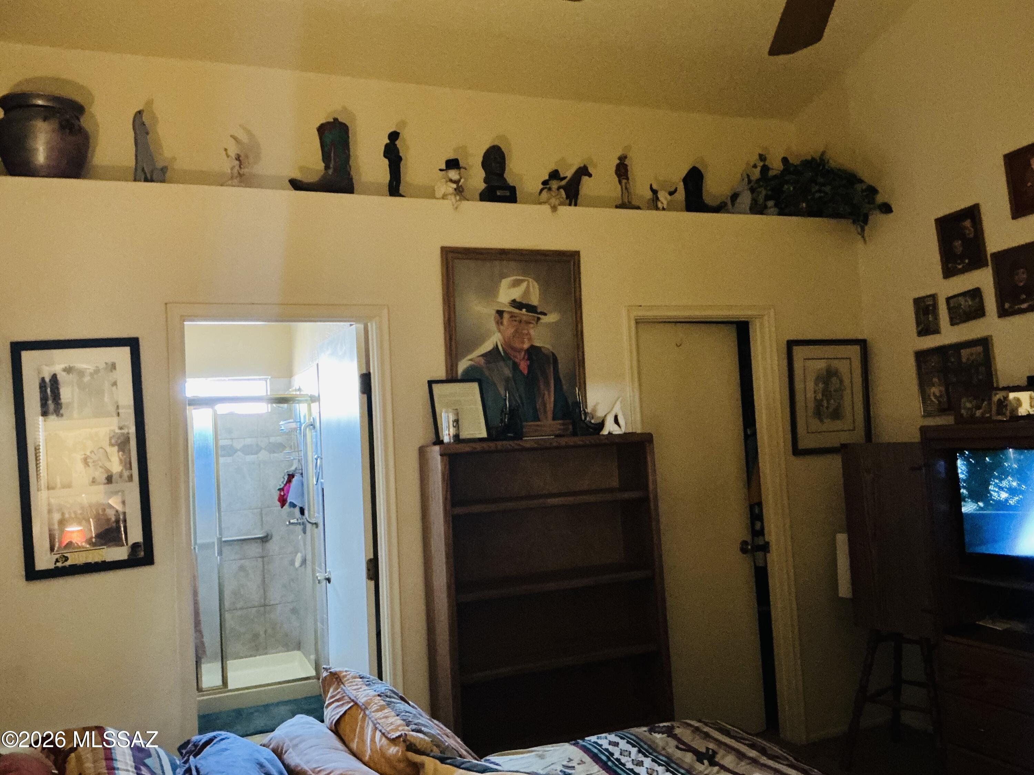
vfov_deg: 48.2
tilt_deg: +2.3
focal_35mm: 29
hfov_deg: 61.7
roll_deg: +3.9
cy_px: 388
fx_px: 866
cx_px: 517
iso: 500
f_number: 1.8
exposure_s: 1/20
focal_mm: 3
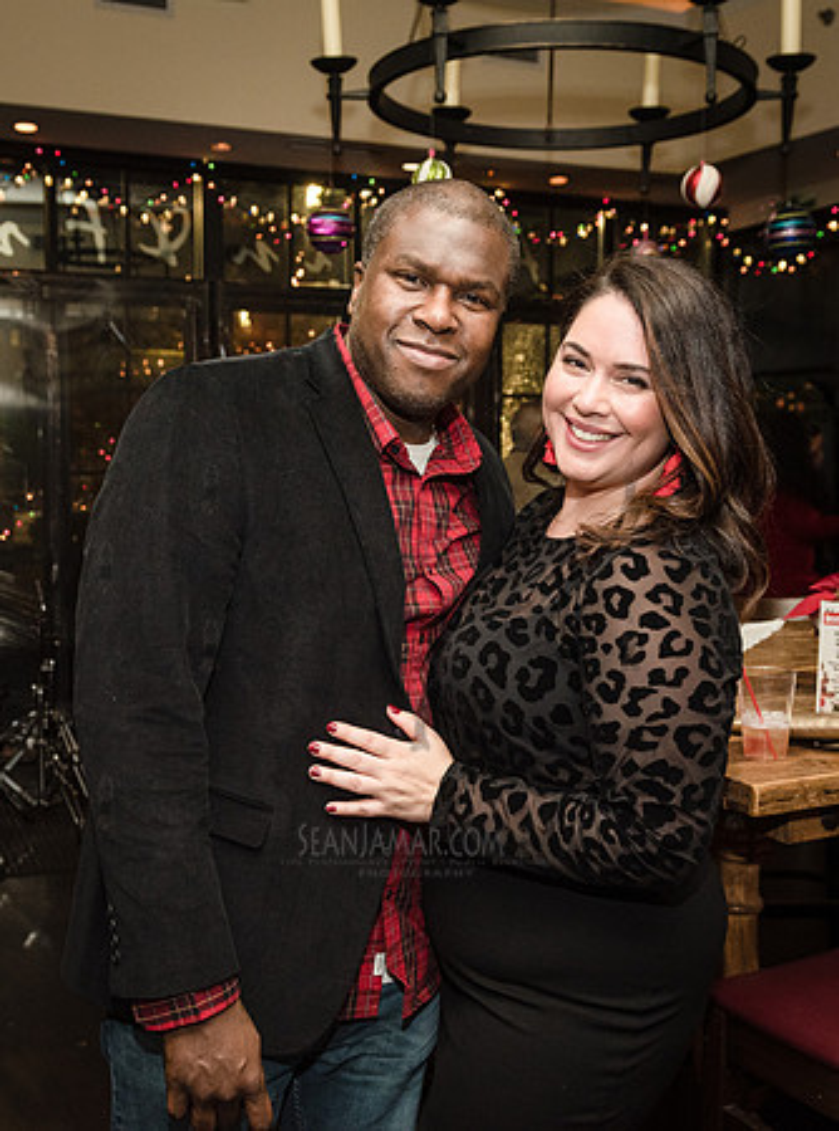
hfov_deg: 35.3
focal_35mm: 41
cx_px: 401
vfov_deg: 46.4
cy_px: 566
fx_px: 1318
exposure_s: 1/250
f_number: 4.5
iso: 2000
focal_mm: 28
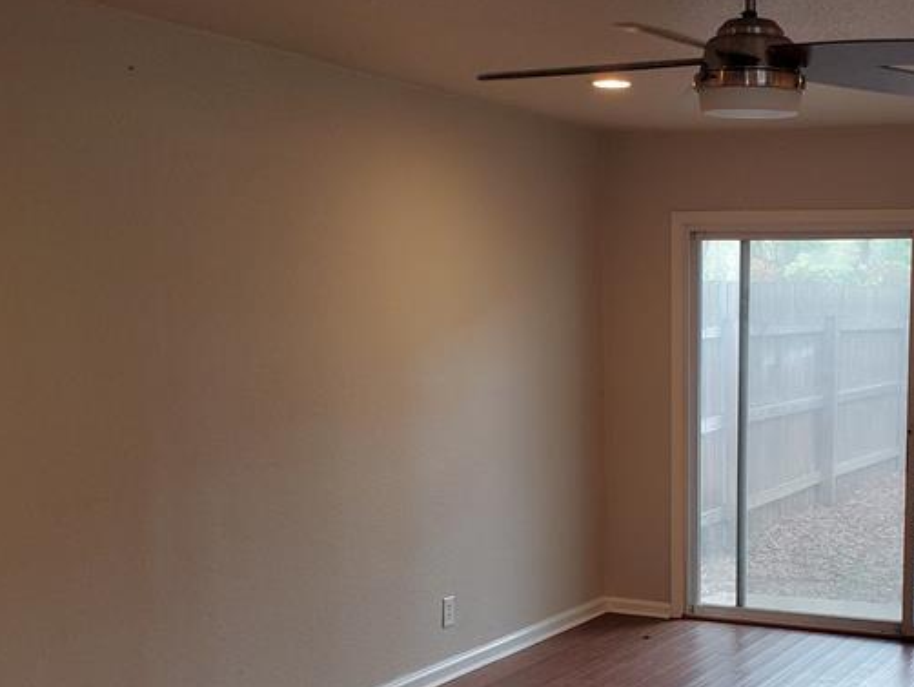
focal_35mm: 53
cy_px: 488
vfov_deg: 27.3
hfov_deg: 34.6
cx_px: 779
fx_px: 1400
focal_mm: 4.3
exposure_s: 1/120
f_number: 2.4
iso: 160
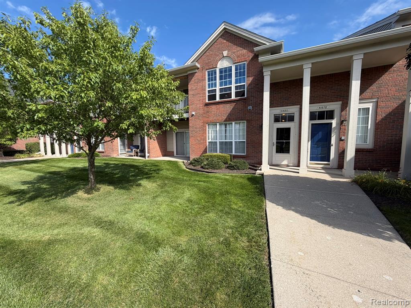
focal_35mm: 14
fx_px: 166
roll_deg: +0.6
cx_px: 206
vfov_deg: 85.7
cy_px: 154
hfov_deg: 102.1
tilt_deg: -3.9
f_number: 2.2
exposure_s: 1/770
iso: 32
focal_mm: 2.22
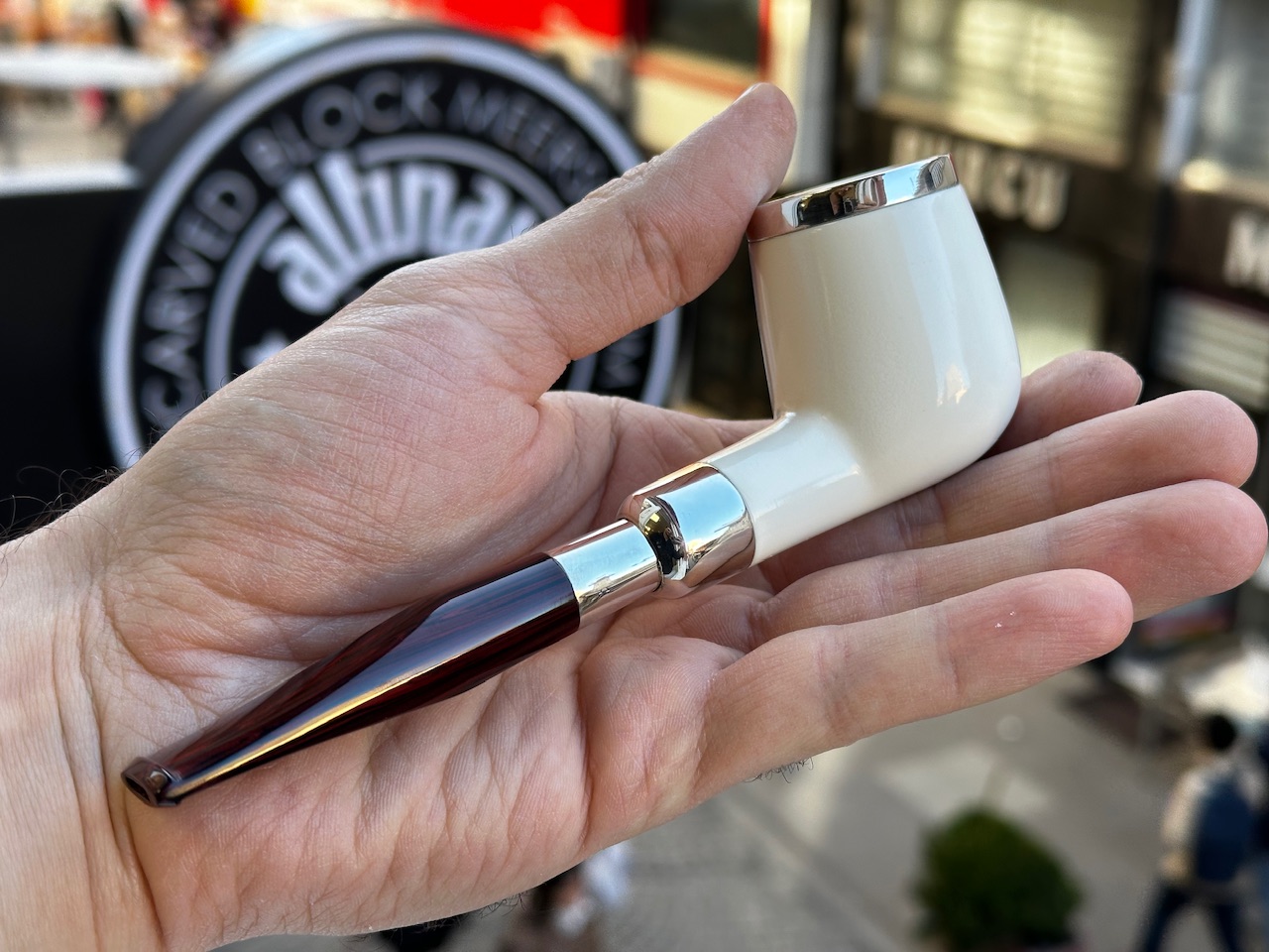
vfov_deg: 30.3
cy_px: 476
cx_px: 634
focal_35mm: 48
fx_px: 1760
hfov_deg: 39.7
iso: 64
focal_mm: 6.86
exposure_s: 1/228
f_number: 1.78
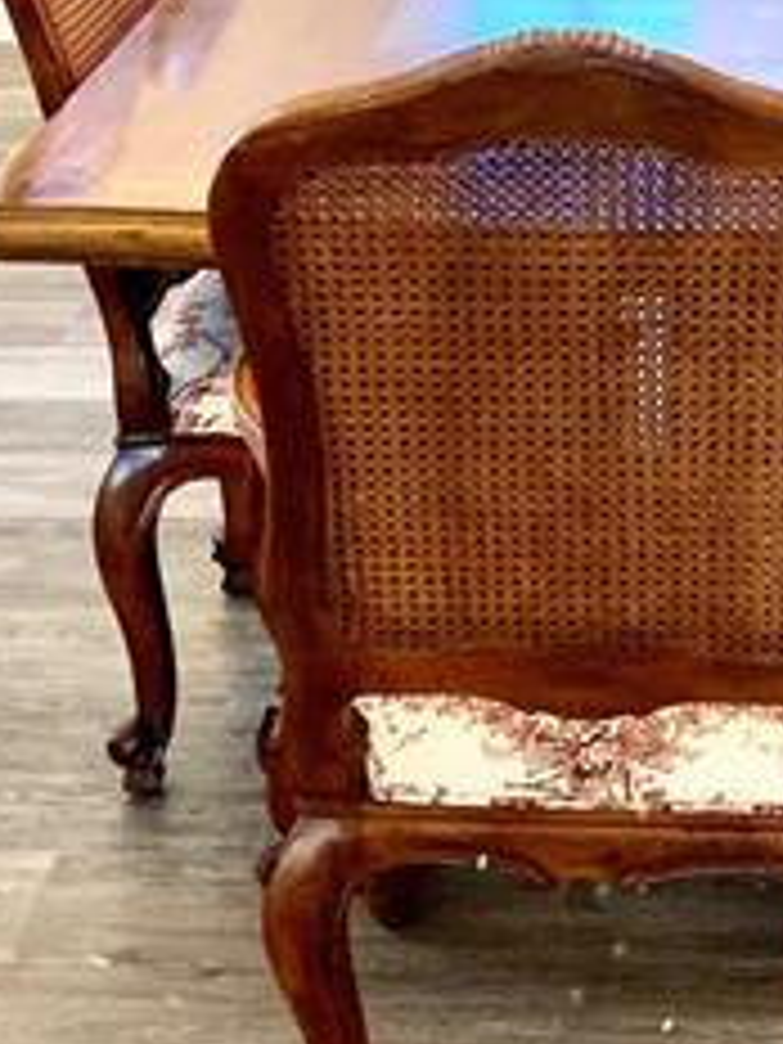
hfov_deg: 16.9
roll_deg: -1.1
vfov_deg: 21.1
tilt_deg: -10.7
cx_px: 693
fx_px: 2594
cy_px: -234
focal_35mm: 86
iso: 80
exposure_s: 1/60
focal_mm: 4.25
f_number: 1.8
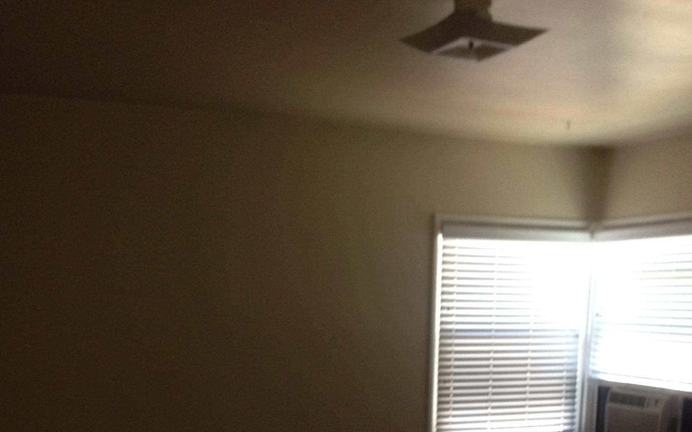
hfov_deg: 42.7
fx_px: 886
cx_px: 346
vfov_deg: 25.6
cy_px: 460
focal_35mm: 47
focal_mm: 4.12
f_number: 2.4
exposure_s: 1/20
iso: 125
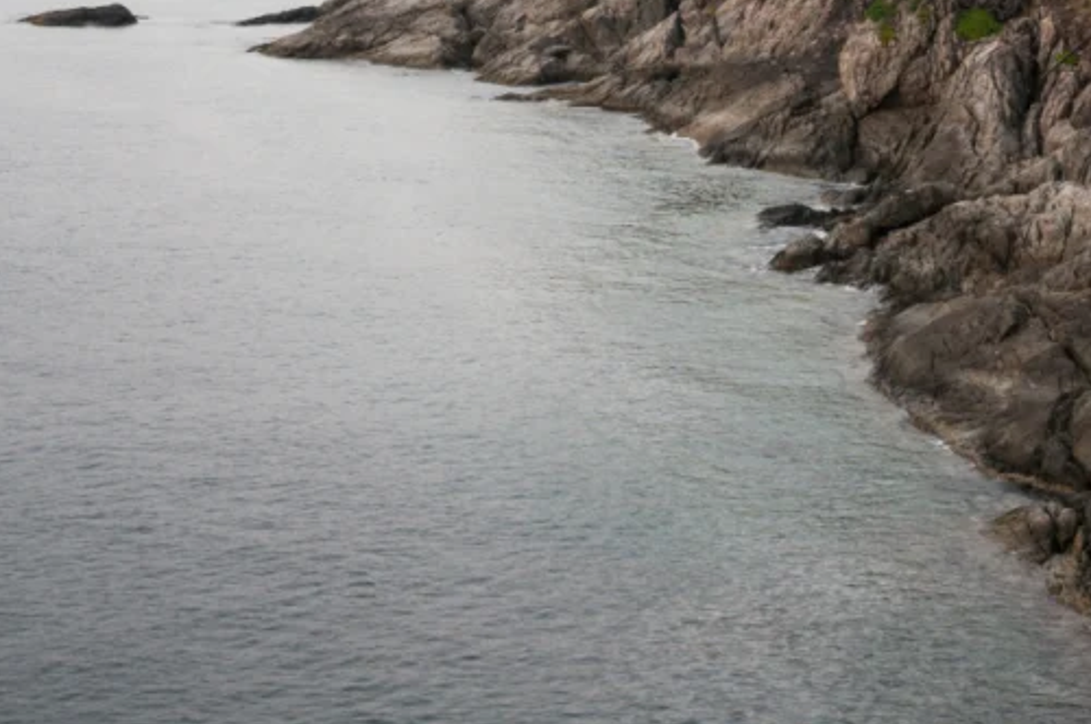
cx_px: 681
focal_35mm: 90
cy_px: 2
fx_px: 2724
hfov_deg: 22.6
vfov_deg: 14.9
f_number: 10
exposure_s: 1/4
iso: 100
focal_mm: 30
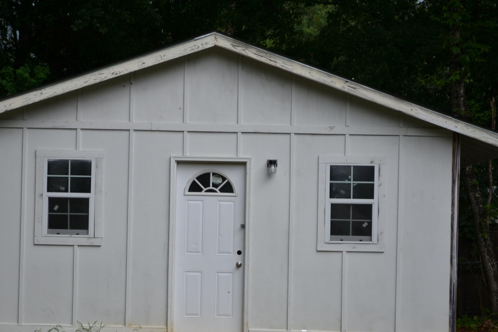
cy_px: 219
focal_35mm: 105
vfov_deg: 13.0
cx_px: 218
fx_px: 1452
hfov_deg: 19.4
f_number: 5.6
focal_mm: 50
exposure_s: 1/125
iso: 140
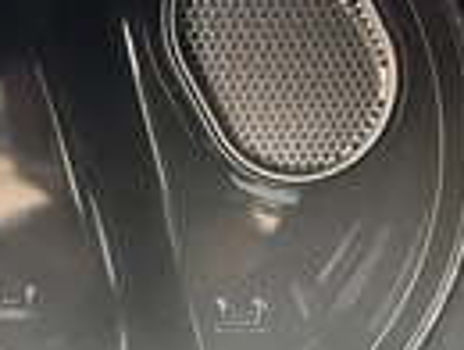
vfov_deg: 16.0
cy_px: 411
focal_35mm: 89
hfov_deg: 21.9
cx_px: 161
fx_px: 1195
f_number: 1.8
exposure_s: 1/122
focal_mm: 3
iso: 50
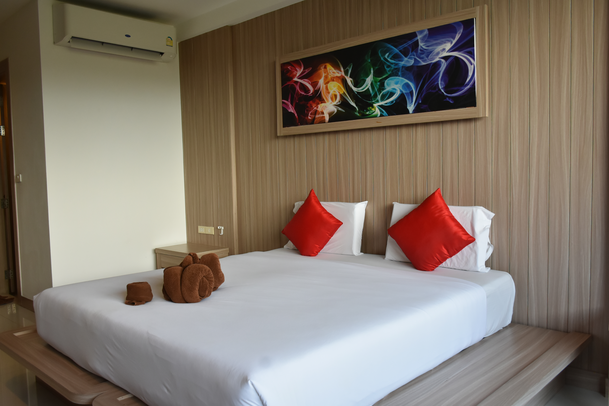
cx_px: 304
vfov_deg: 43.6
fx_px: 507
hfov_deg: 61.9
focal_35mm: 30
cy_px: 203
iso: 800
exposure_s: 1/180
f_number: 6.7
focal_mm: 20
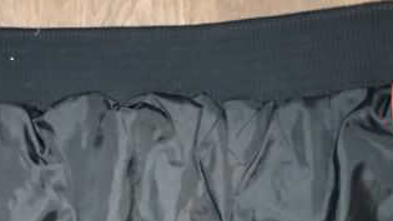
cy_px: 408
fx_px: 938
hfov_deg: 23.6
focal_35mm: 90
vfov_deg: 12.2
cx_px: 166
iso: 5386
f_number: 1.8
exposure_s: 1/12.5
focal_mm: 4.75
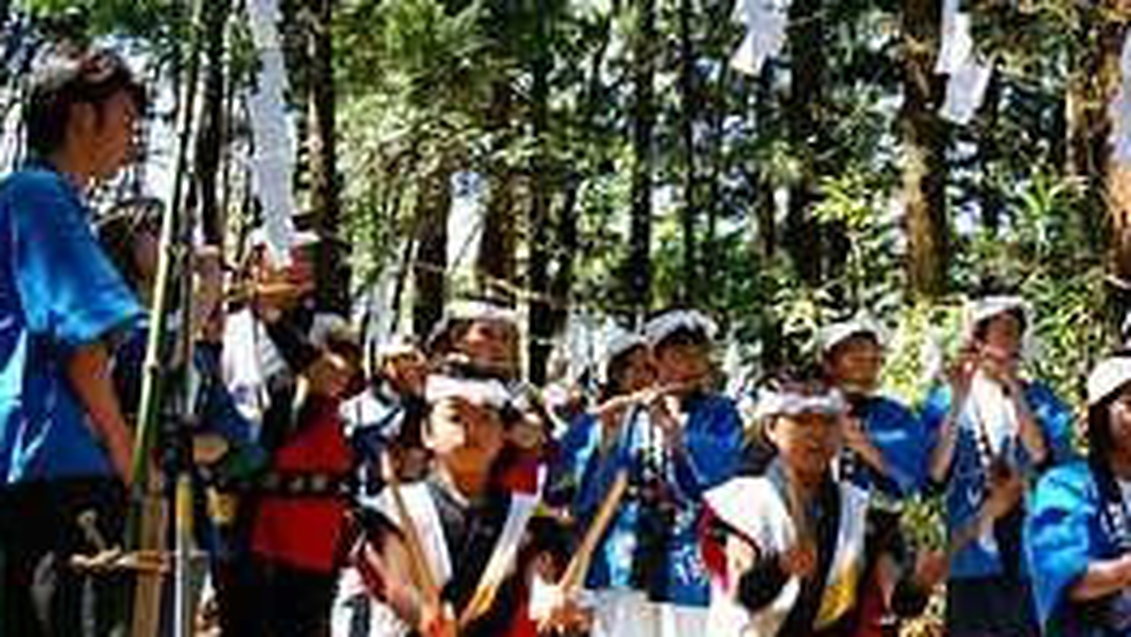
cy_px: 491
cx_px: 882
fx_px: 1560
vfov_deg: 22.8
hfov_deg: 38.6
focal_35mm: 52
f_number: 8
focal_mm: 17
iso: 200
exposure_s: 1/50
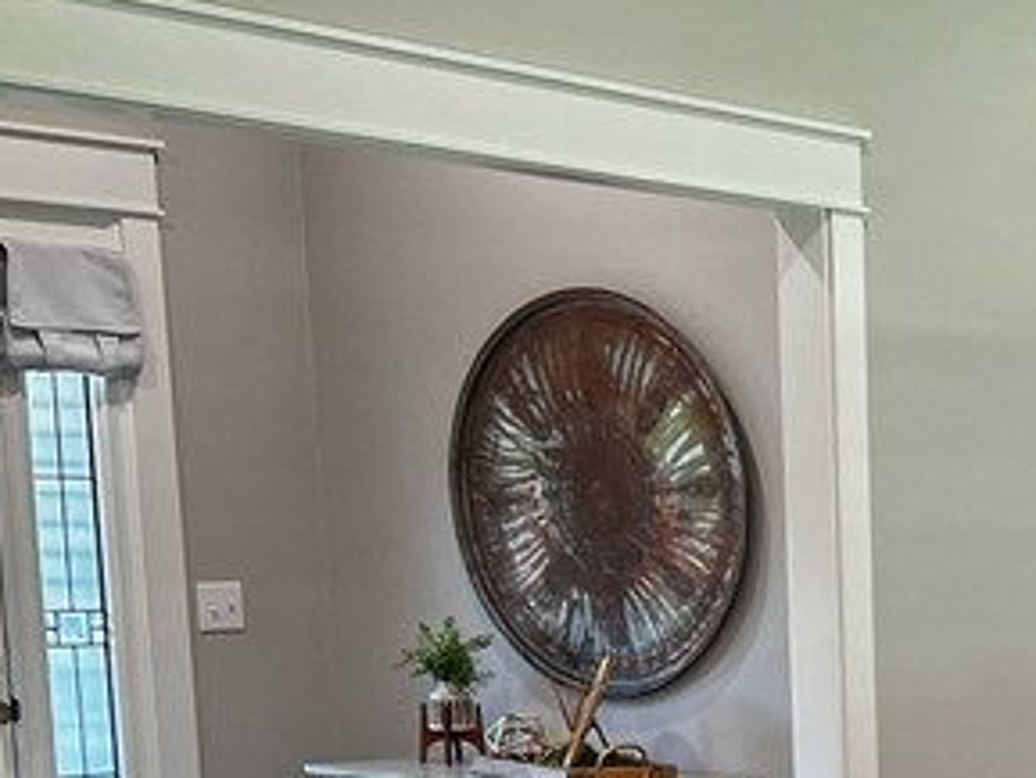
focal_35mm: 92
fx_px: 2755
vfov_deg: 15.4
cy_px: 990
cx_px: 1774
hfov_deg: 17.8
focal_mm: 5.7
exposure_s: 1/60
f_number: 1.5
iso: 64
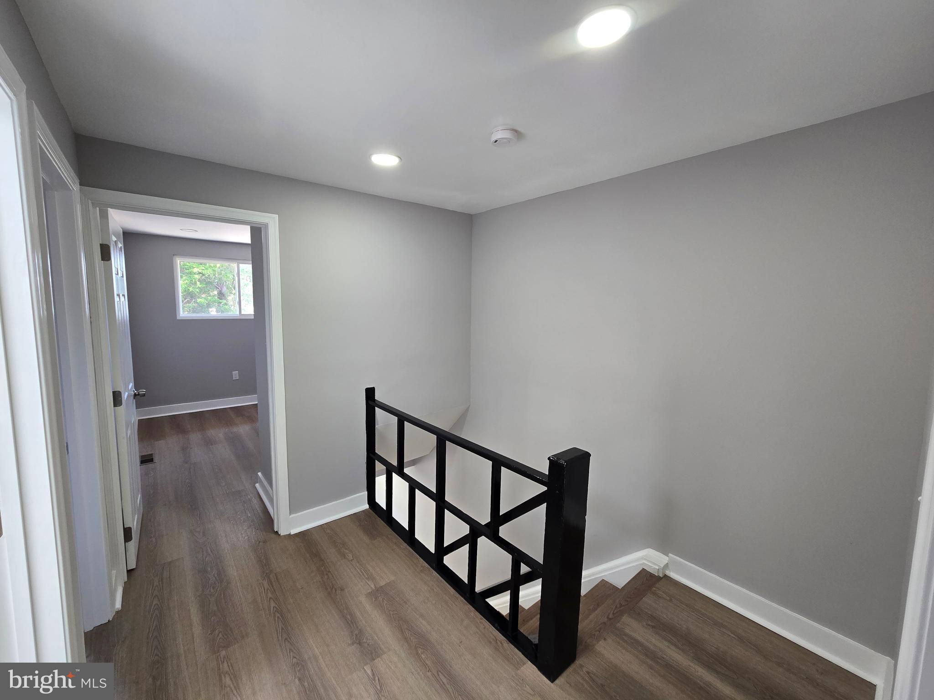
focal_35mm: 13
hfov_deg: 106.2
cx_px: 467
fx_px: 351
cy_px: 350
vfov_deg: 89.9
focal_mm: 2.2
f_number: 2.2
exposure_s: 1/60
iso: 125
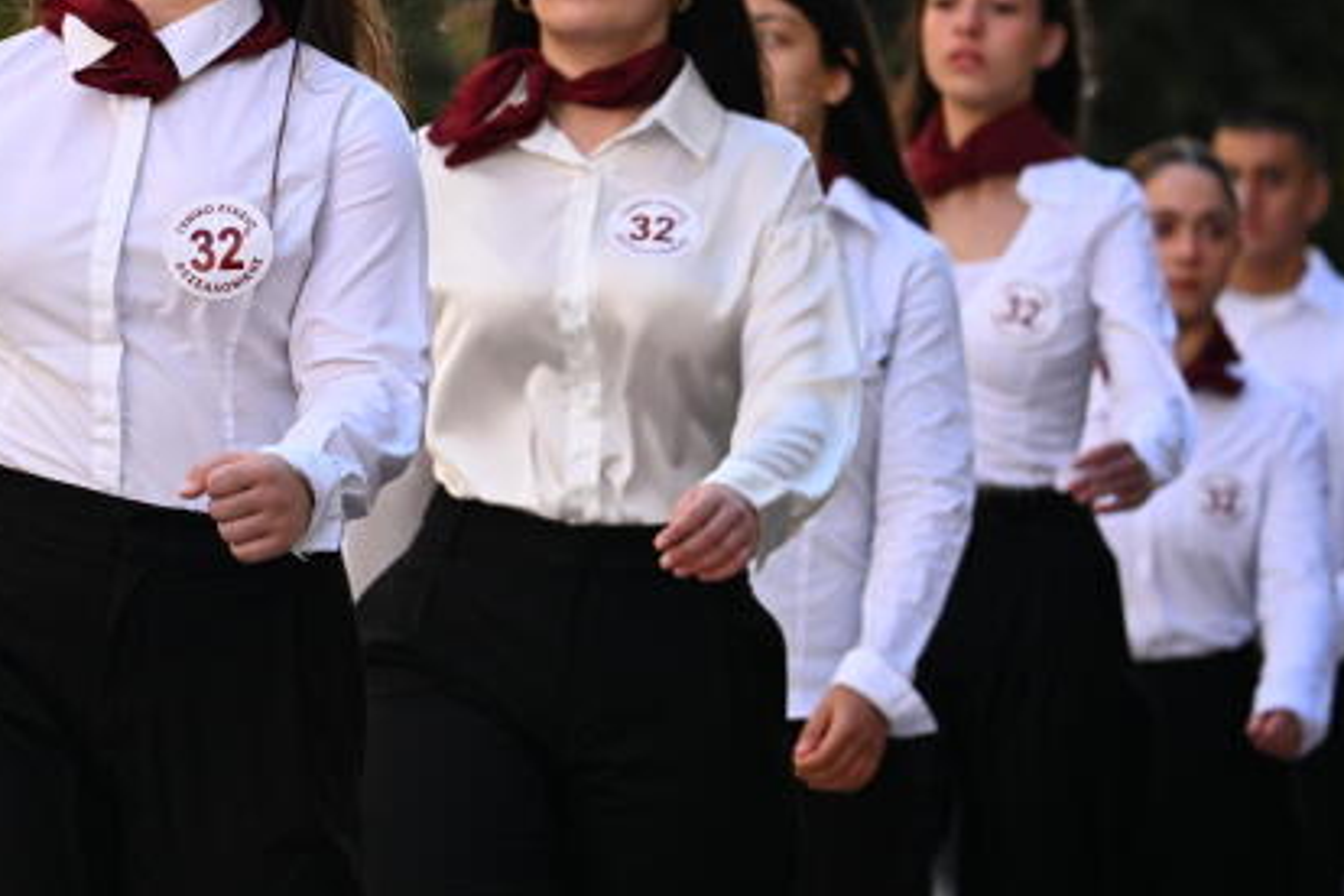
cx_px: 373
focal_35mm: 298
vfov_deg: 4.6
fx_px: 11124
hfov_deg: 6.9
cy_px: 269
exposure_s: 1/1250
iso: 1250
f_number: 5.6
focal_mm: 187
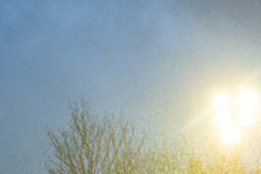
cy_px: 233
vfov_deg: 3.5
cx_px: 200
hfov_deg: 5.2
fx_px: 2881
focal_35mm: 397
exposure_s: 1/1000
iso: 5000
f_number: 2.8
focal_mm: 120
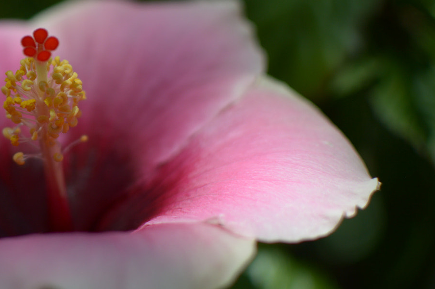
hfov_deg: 21.6
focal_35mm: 93
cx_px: 64
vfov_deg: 14.7
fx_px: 1121
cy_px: 116
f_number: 1.8
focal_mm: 35
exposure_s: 1/4000
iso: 100
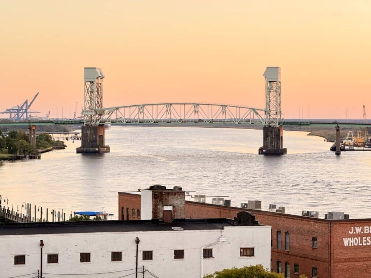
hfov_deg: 16.4
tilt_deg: -0.3
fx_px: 1286
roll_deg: +0.0
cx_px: 186
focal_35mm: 120
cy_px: 139
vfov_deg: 12.3
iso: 160
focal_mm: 15.66
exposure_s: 1/99
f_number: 2.8
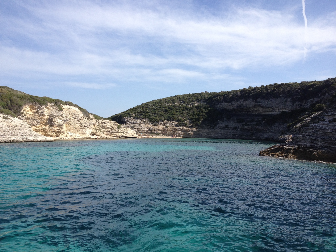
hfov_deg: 52.6
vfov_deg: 40.7
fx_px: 340
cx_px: 168
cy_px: 126
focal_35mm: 35
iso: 64
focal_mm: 4.28
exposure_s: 1/1672
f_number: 2.4
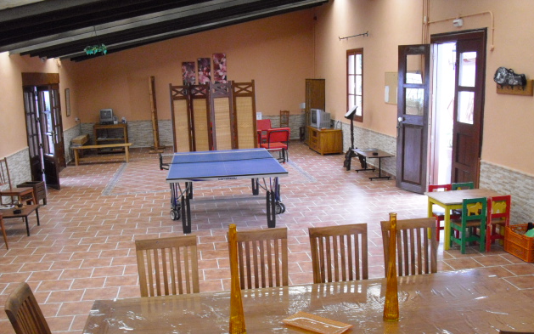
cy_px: 203
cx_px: 265
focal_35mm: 41
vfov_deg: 31.1
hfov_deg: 48.2
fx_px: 597
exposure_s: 1/60
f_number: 2.8
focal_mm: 6.2
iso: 400
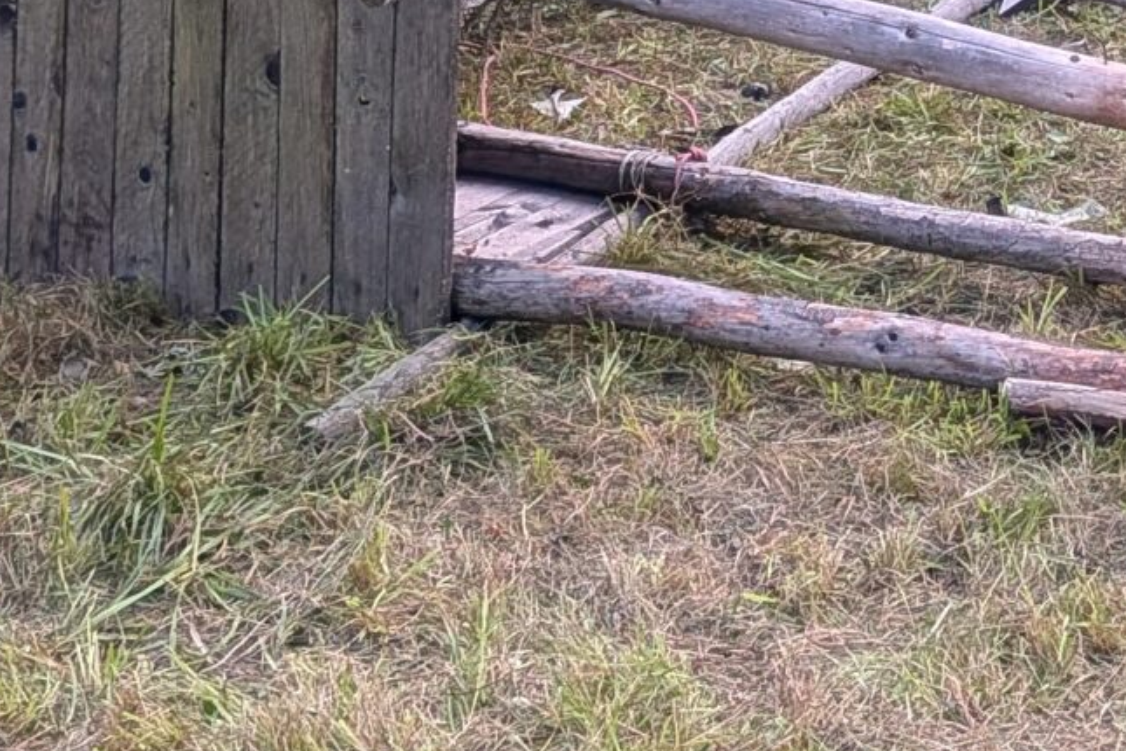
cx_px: 1065
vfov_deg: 12.7
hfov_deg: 20.1
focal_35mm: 99
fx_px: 3096
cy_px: -568
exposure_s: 1/378
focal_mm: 4.53
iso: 26
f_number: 1.7
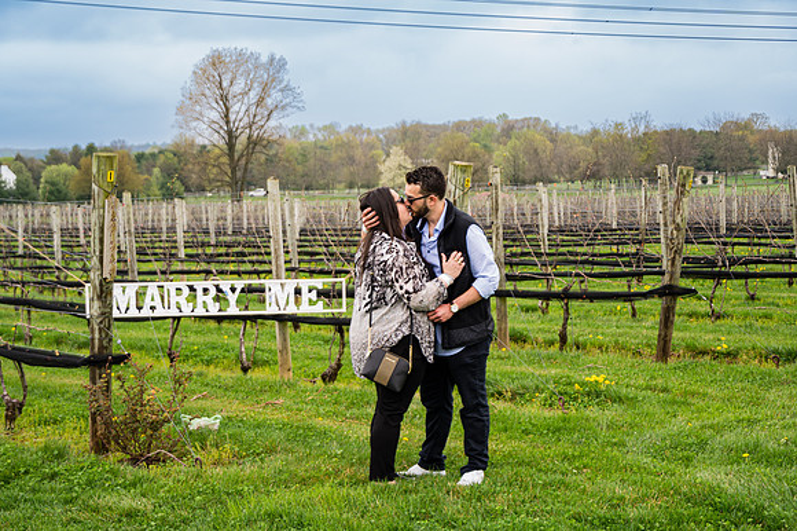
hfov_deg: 34.4
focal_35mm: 58
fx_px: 1288
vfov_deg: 23.3
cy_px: 266
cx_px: 399
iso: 64
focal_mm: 56
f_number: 4
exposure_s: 1/125
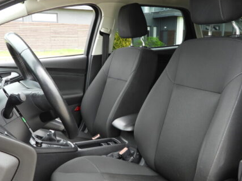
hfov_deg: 46.8
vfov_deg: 35.7
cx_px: 125
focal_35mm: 40
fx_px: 280
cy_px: 115
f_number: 2.8
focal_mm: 4.3
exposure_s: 1/80
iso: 100
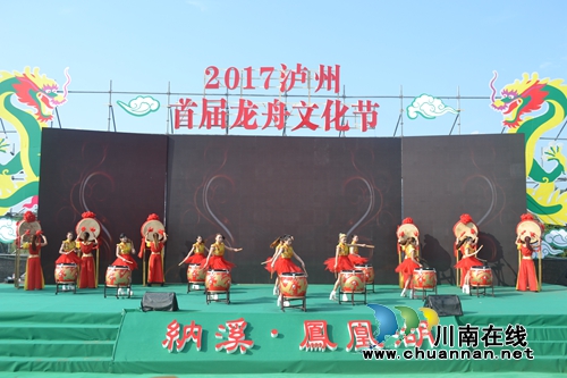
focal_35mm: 36
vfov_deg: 36.8
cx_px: 284
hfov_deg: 53.1
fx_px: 567
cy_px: 189
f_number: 7.1
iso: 100
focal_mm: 24
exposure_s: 1/200
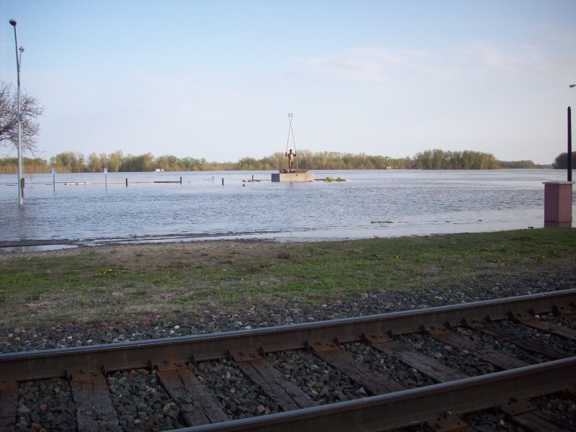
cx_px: 288
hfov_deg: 50.1
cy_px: 216
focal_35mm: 37
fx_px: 616
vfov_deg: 38.7
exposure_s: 1/525
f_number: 2.8
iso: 80
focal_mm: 6.2
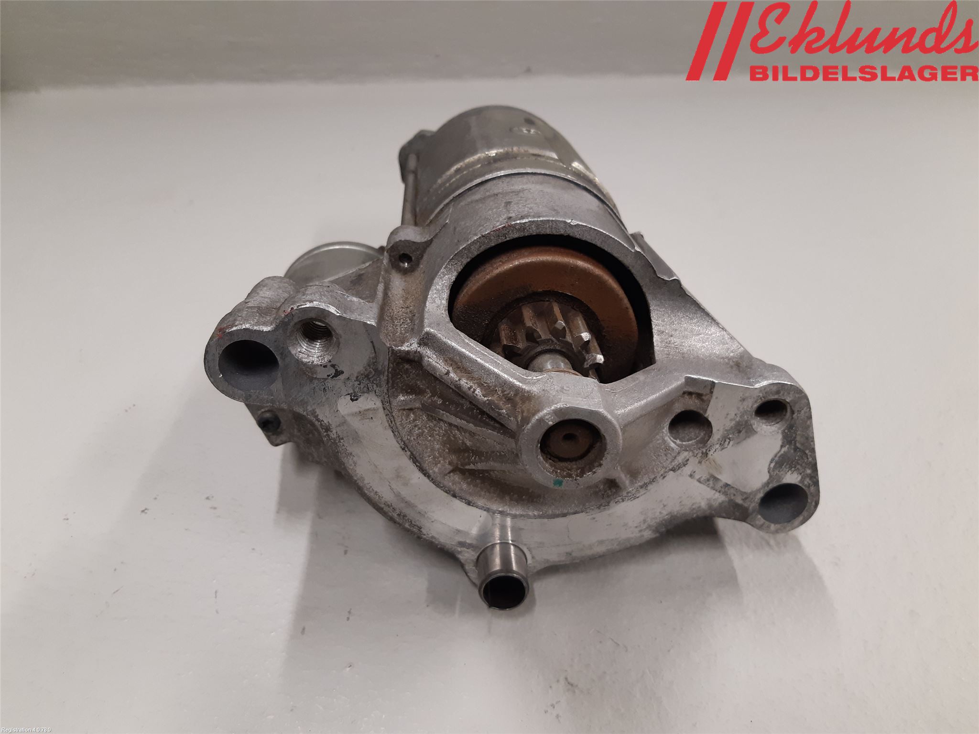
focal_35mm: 26
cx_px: 490
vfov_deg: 53.1
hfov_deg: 67.3
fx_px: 735
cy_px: 367
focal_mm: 3.93
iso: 125
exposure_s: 1/50
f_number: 1.7
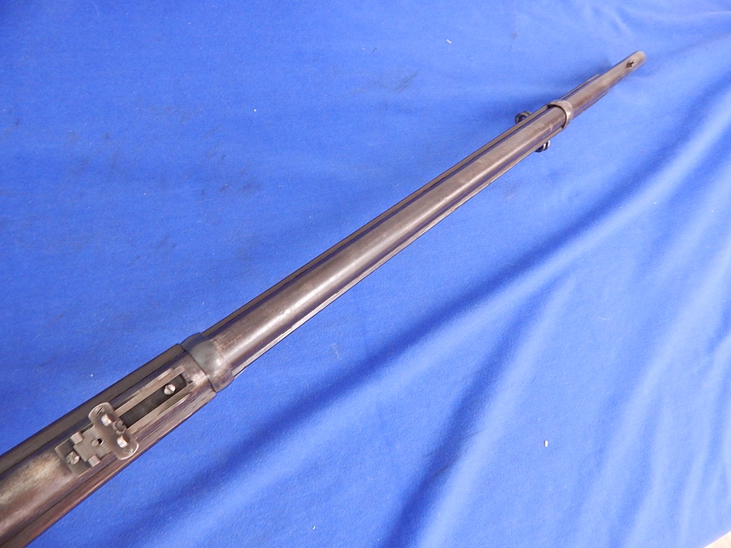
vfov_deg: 61.1
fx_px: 465
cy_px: 274
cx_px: 366
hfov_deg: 76.4
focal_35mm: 22
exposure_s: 1/13
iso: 400
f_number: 3
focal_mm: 4
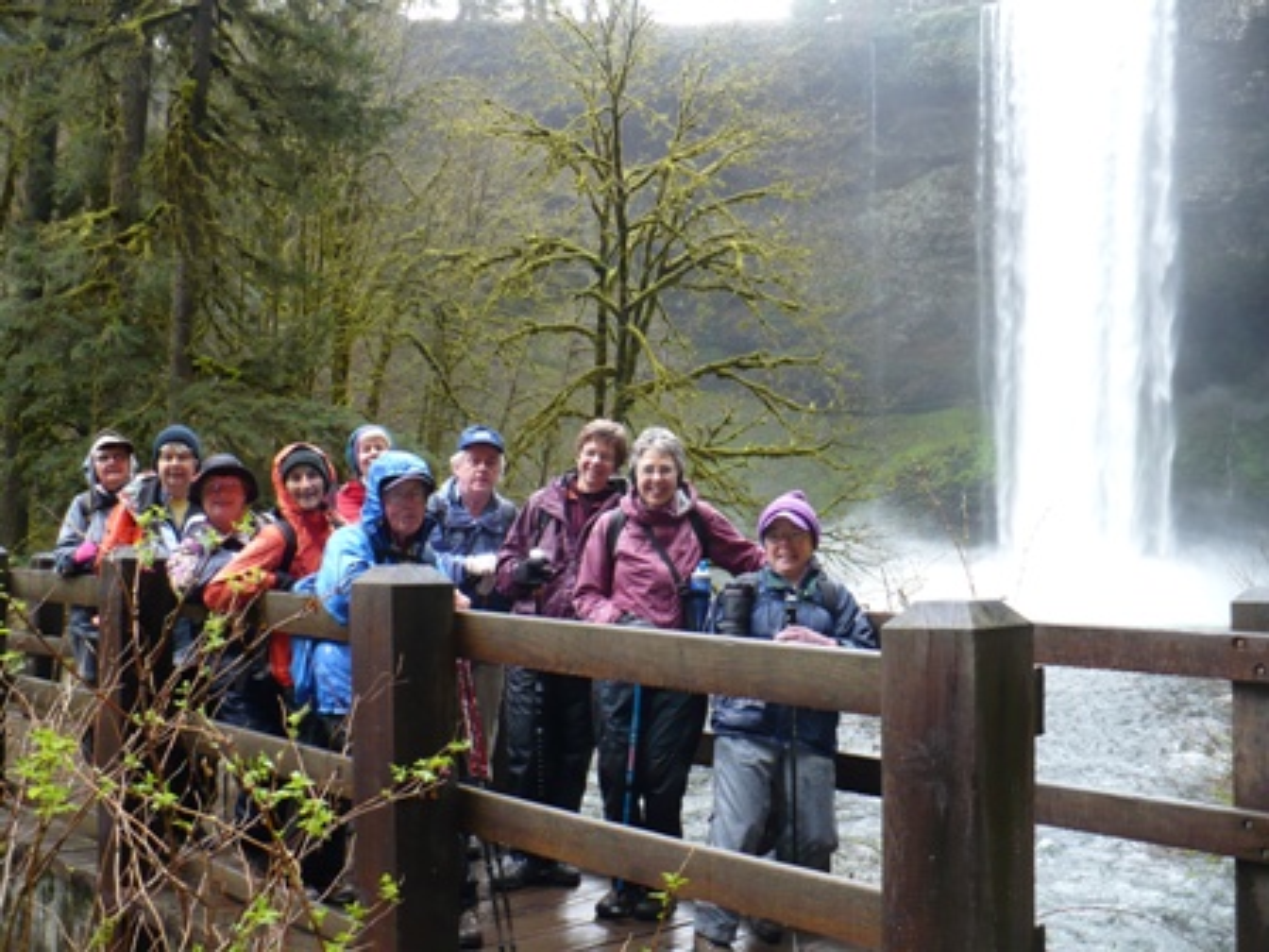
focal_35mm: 37
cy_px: 476
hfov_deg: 50.1
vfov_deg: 38.7
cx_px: 634
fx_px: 1356
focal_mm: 6.1
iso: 100
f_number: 2.8
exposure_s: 1/40
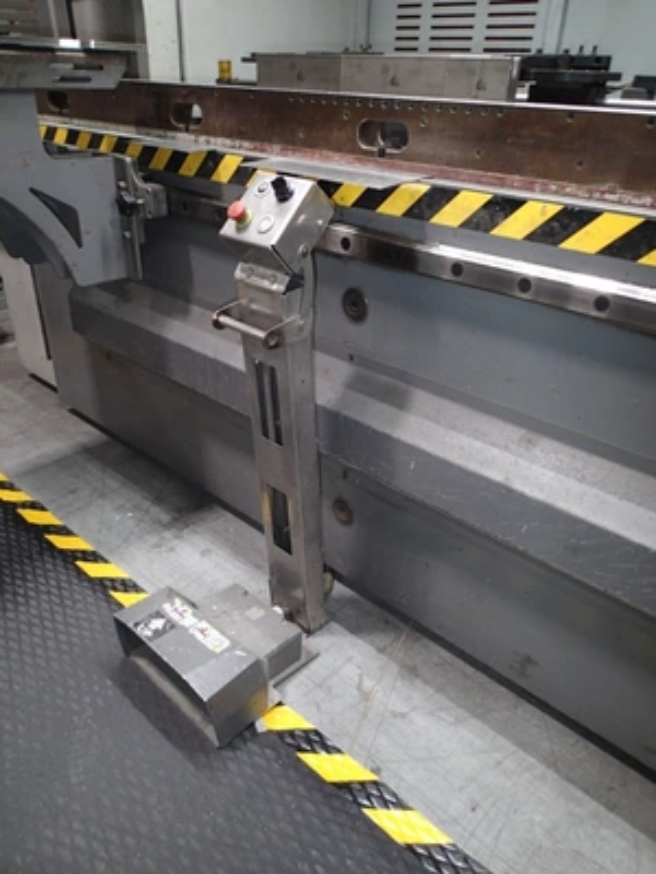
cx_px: 328
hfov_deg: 54.9
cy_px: 437
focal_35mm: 25
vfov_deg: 69.4
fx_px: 632
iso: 200
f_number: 2
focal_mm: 4.5
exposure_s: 1/30
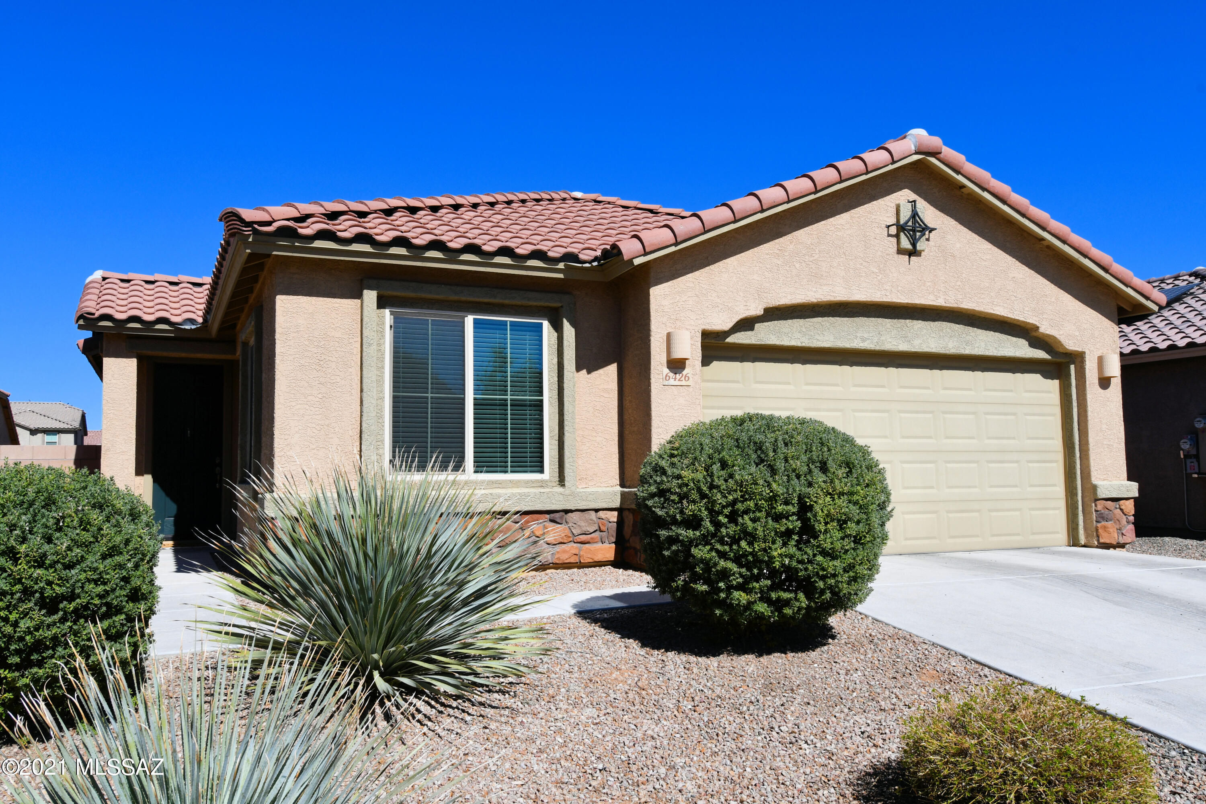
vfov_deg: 40.0
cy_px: 402
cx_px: 603
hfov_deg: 57.2
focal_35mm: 33
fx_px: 1105
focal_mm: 22
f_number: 13
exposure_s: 1/250
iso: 100
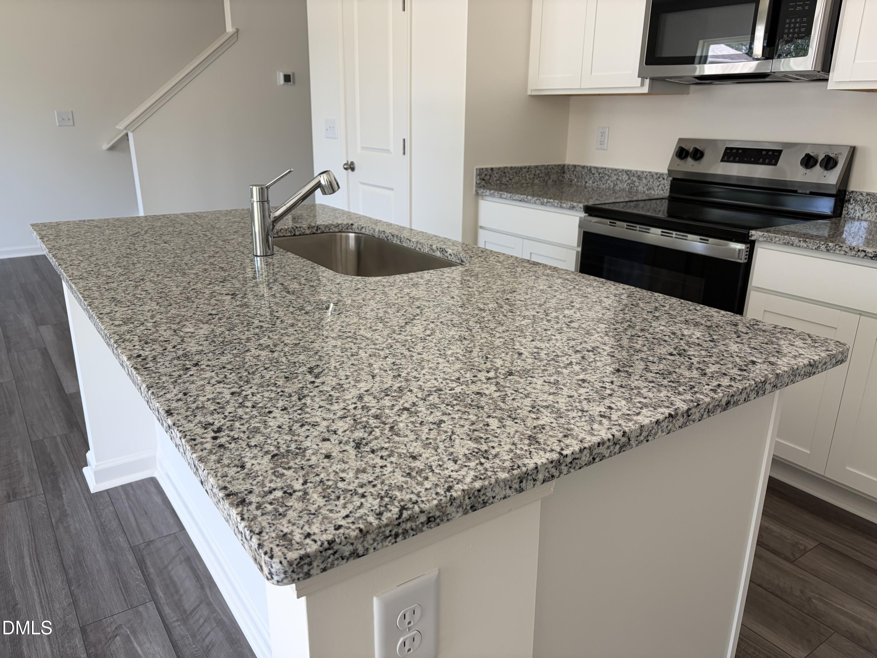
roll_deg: -0.2
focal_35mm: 26
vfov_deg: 53.1
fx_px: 659
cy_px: 329
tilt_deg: -17.1
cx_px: 438
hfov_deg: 67.3
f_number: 1.6
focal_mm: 5.96
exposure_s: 1/121
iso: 64
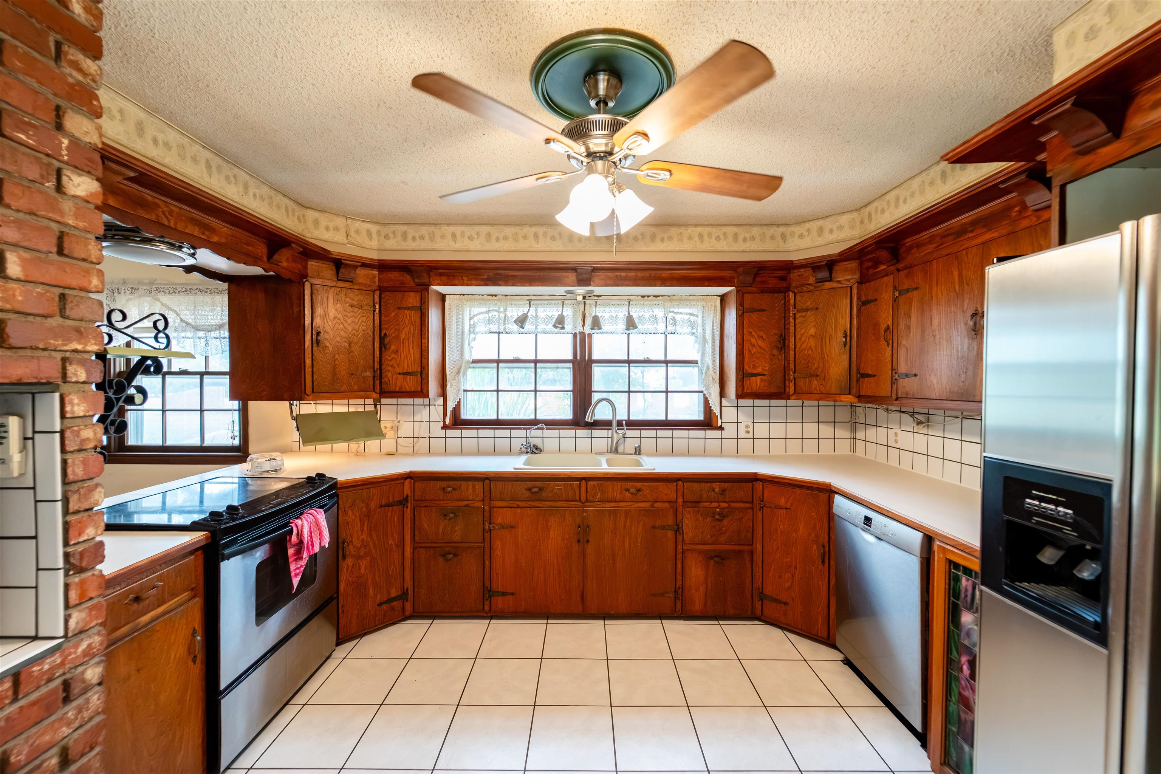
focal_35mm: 14
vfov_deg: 81.2
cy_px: 387
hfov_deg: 104.3
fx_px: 451
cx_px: 580
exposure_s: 1/200
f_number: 4.5
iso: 3200
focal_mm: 14
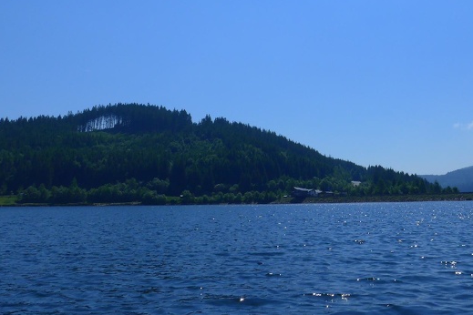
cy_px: 75
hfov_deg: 42.0
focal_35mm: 46
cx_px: 328
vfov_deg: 28.8
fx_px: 604
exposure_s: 1/2000
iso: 80
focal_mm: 6
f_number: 4
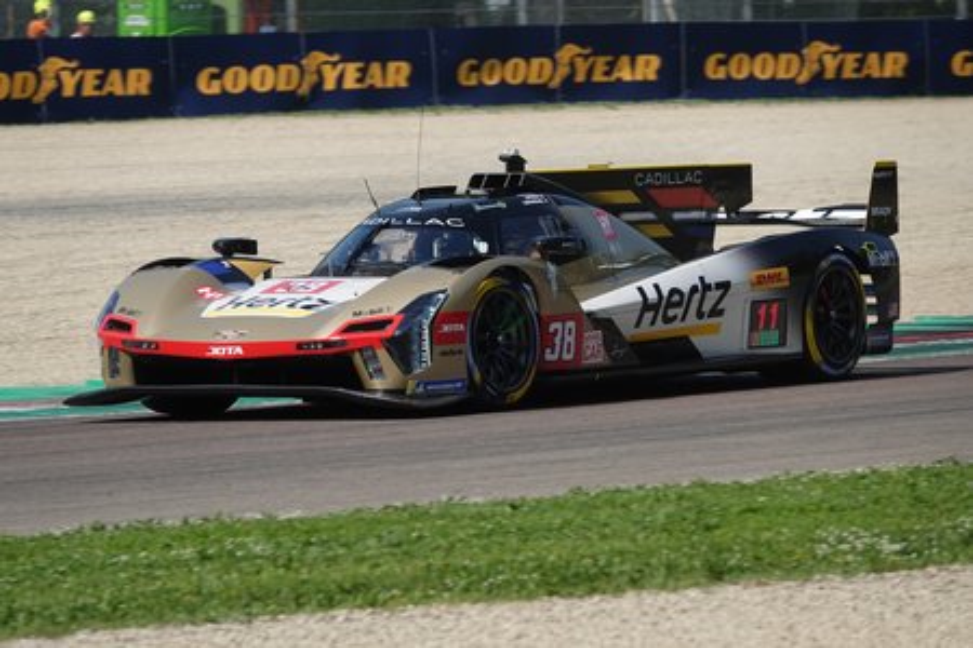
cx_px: 486
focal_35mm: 330
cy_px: 324
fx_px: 8918
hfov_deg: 6.2
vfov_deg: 4.2
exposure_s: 1/800
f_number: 4.5
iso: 100
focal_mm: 120.91
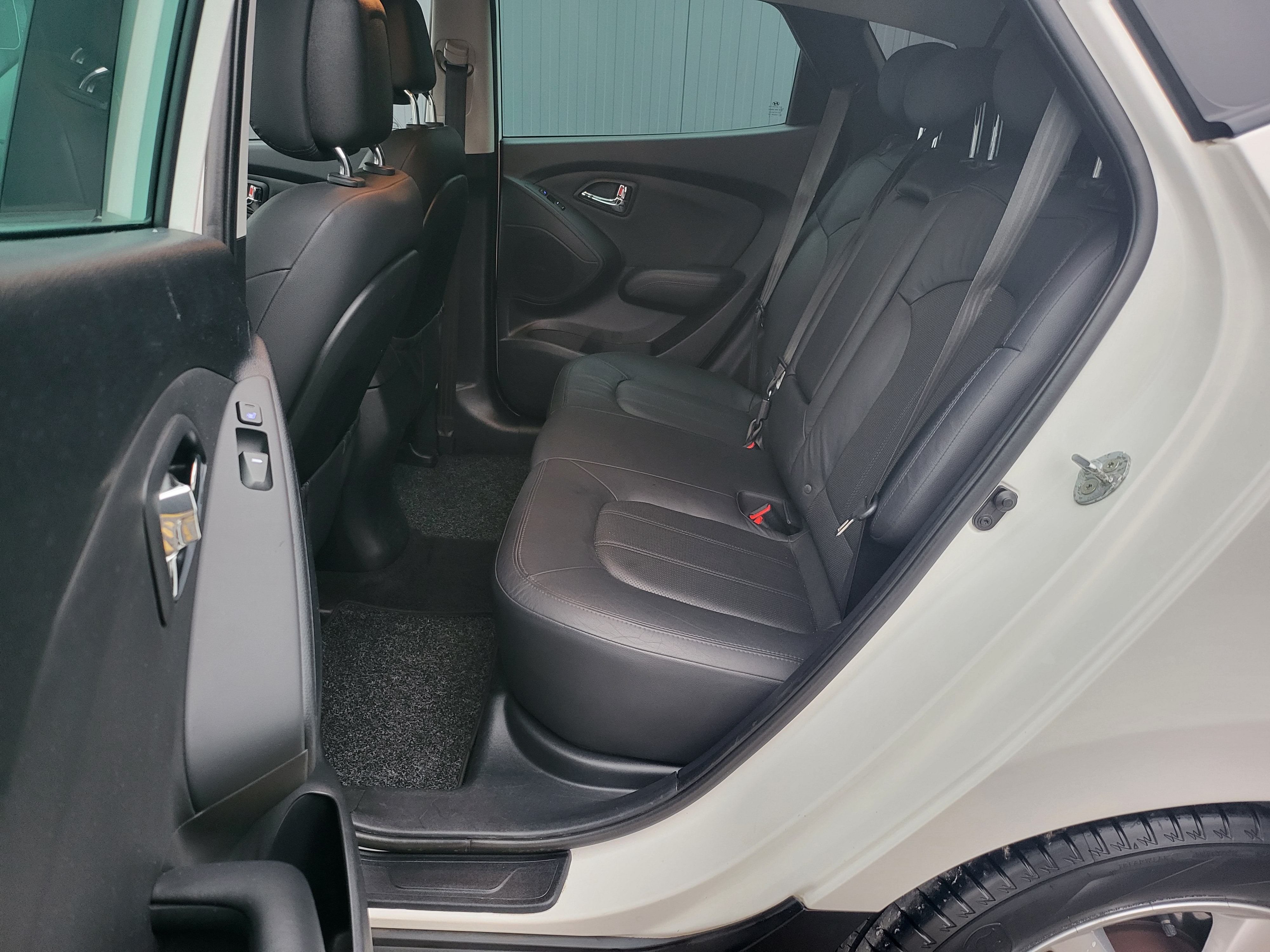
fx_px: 881
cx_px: 635
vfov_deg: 56.8
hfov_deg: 71.6
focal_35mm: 24
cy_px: 476
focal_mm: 5
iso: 250
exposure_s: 1/50
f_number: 1.8
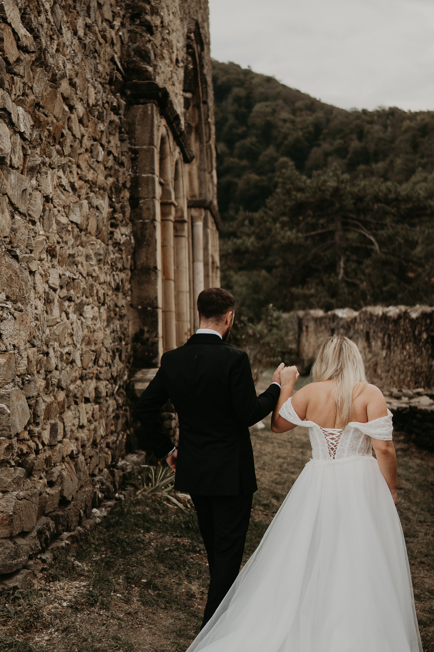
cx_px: 253
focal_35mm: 51
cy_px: 337
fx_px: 922
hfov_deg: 26.5
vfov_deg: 38.9
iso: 320
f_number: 1.4
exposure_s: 1/4000
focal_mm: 35
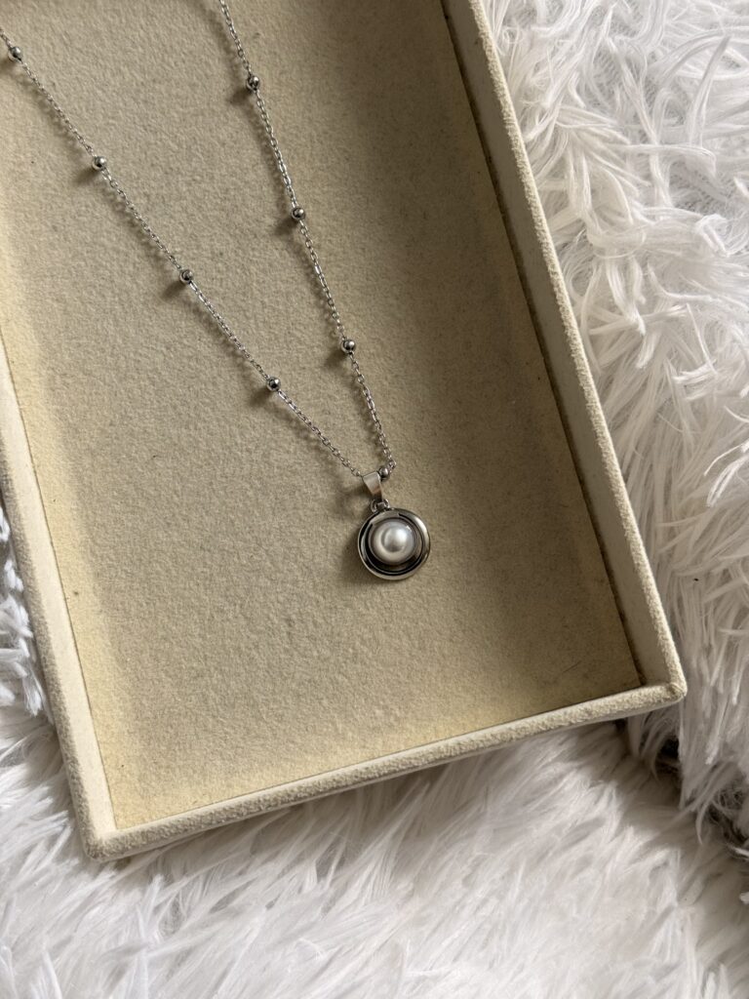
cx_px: 374
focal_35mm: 48
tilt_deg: -75.1
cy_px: 500
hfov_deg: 30.3
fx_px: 1385
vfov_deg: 39.7
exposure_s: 1/121
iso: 64
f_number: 1.78
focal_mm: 6.76
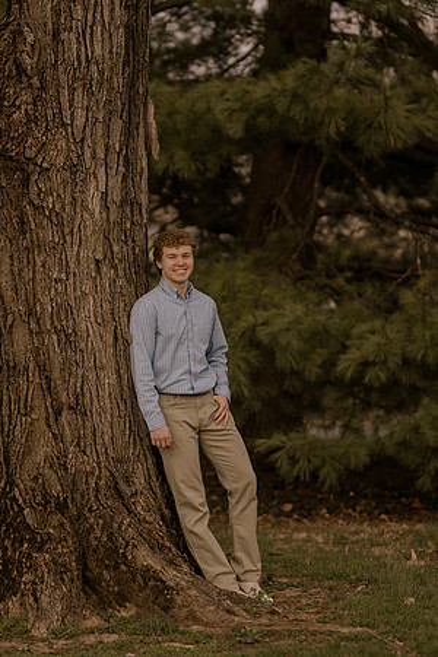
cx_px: 219
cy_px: 328
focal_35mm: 127
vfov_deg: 16.1
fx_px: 2318
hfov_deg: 10.8
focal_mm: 85
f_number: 1.4
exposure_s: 1/1250
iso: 100
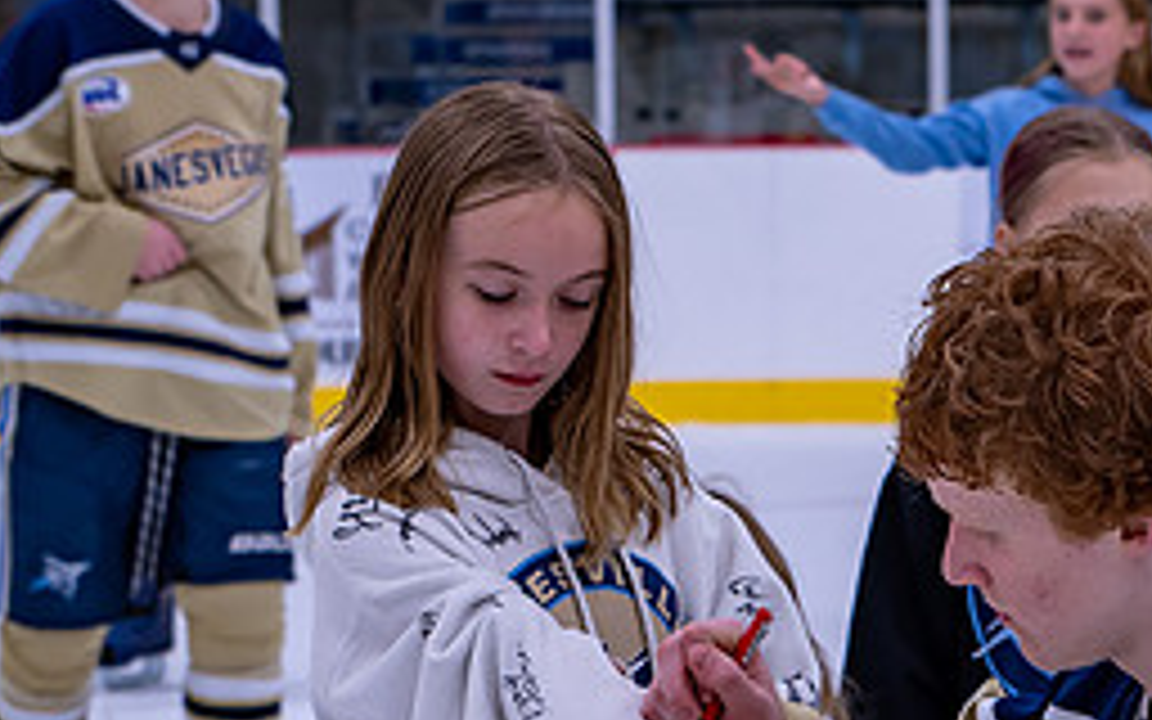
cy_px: 745
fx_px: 4898
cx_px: 814
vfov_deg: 8.4
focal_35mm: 156
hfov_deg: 13.4
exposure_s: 1/250
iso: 200
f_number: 3.5
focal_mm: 45
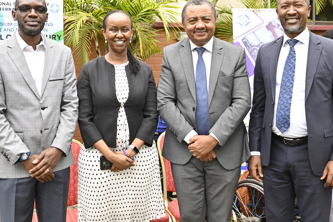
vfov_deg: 26.9
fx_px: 462
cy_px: 92
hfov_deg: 39.6
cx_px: 174
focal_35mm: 50
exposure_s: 1/200
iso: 200
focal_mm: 38
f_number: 5.6
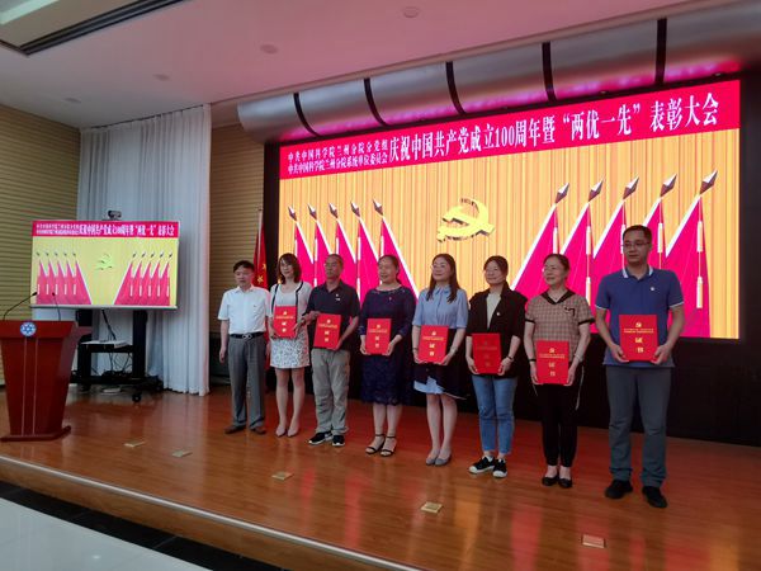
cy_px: 286
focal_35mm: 22
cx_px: 380
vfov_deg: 61.1
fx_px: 484
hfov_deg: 76.4
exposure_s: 1/100
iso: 200
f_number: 2.2
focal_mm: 2.35
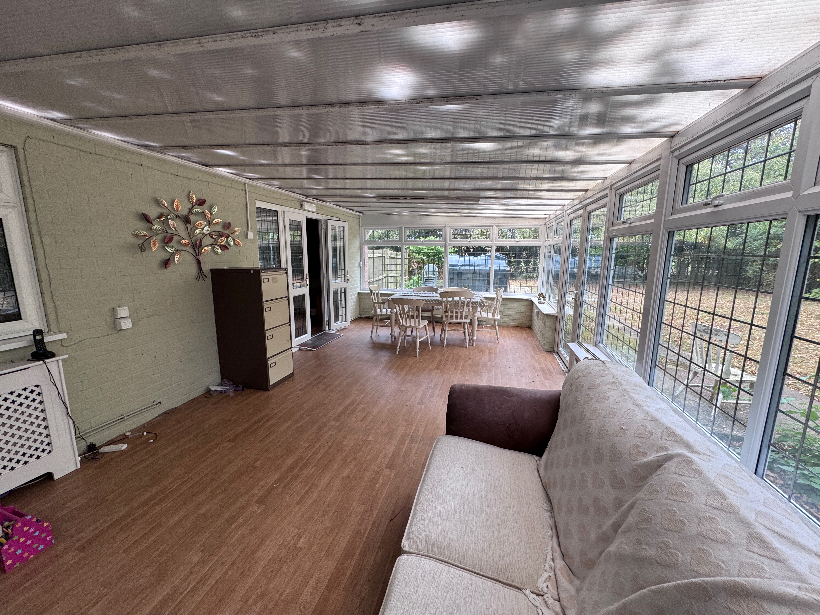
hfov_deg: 102.1
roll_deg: +0.0
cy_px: 308
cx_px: 410
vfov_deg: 85.7
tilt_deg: -8.4
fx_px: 332
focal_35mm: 14
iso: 80
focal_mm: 2.22
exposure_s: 1/99
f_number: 2.2
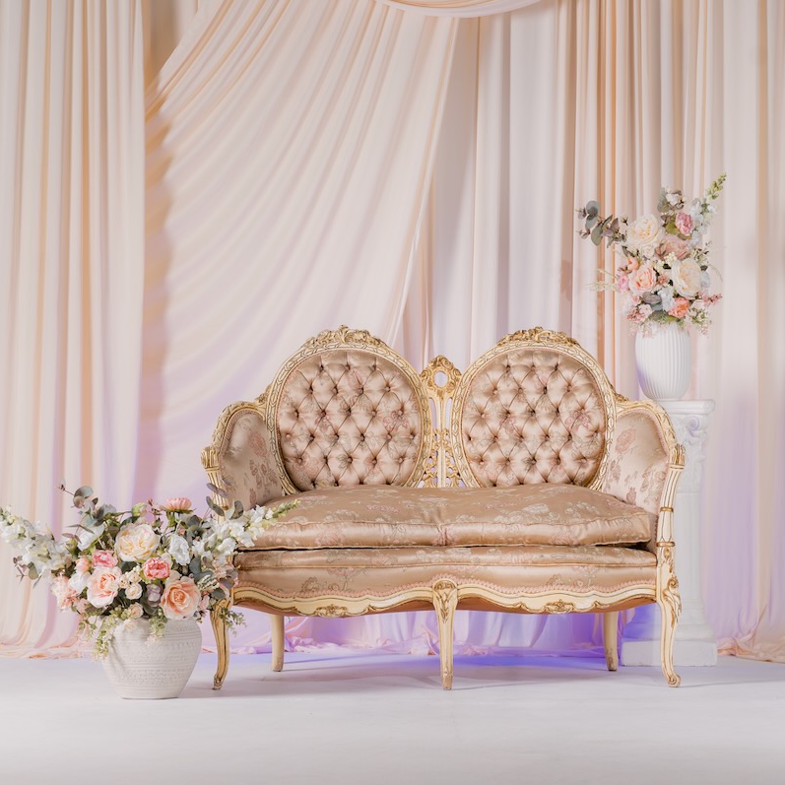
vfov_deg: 15.0
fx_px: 2976
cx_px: 439
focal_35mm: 116
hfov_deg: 15.0
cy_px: 373
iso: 400
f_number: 5
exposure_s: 1/125
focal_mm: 85
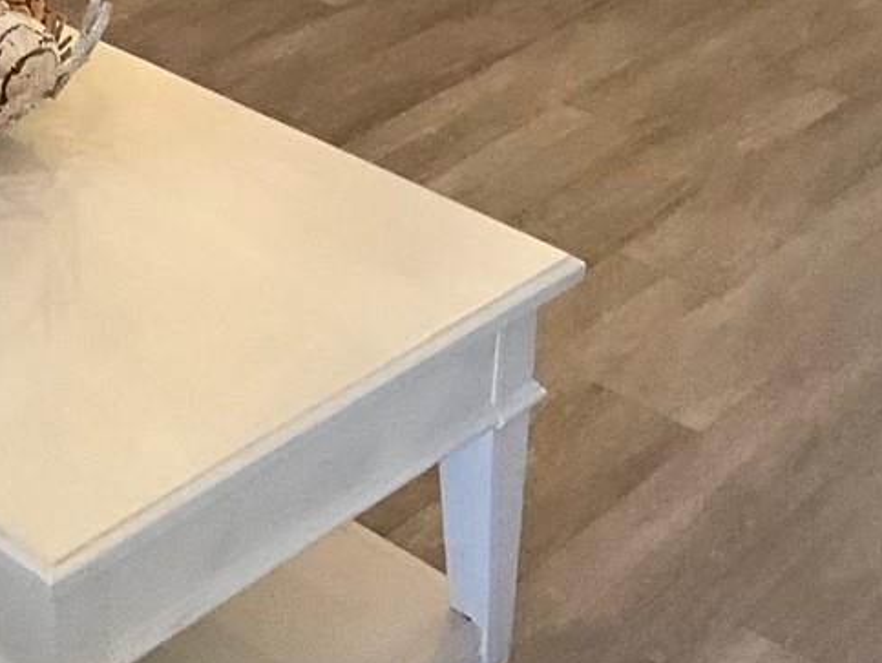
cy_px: -206
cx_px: -18
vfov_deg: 14.7
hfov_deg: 19.8
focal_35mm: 96
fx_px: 2448
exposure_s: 1/60
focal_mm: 3
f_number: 1.8
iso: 200
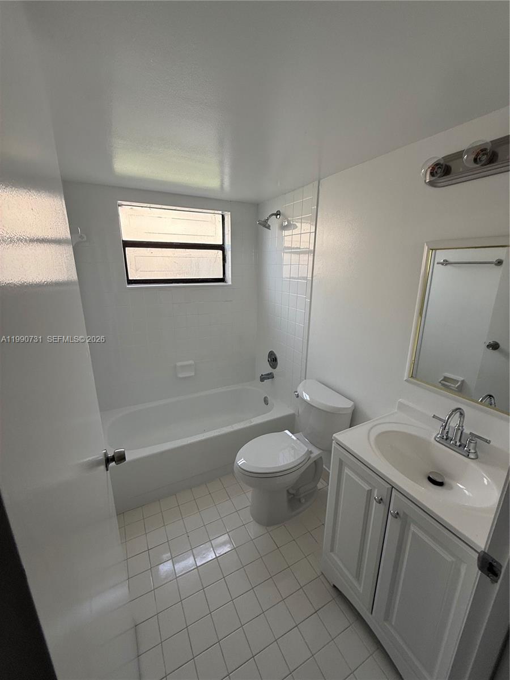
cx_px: 255
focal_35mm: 14
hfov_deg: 85.7
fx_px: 275
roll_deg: -1.6
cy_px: 340
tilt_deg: -15.4
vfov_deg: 102.1
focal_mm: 2.22
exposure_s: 1/118
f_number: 2.2
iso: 64
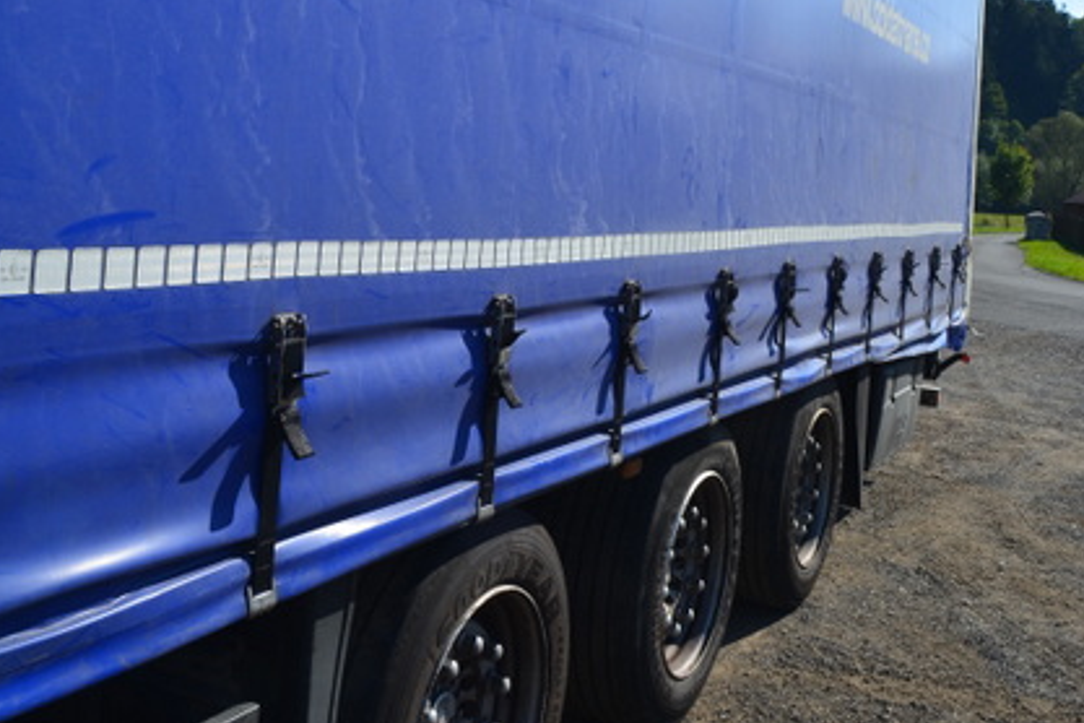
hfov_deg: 42.7
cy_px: 159
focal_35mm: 46
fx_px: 1385
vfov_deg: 28.7
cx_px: 534
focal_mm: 20
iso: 100
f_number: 11
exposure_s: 1/125
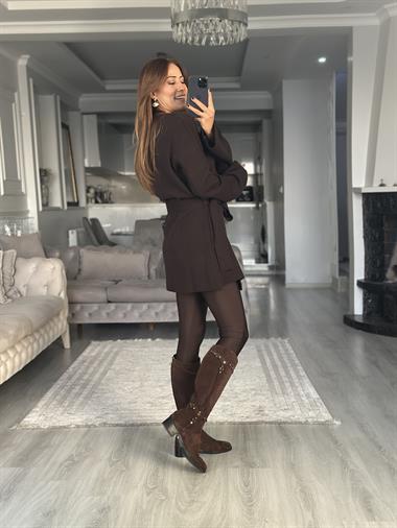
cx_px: 198
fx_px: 733
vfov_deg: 39.6
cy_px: 264
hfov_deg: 30.3
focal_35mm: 48
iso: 160
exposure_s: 1/60
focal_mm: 6.86
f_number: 1.78
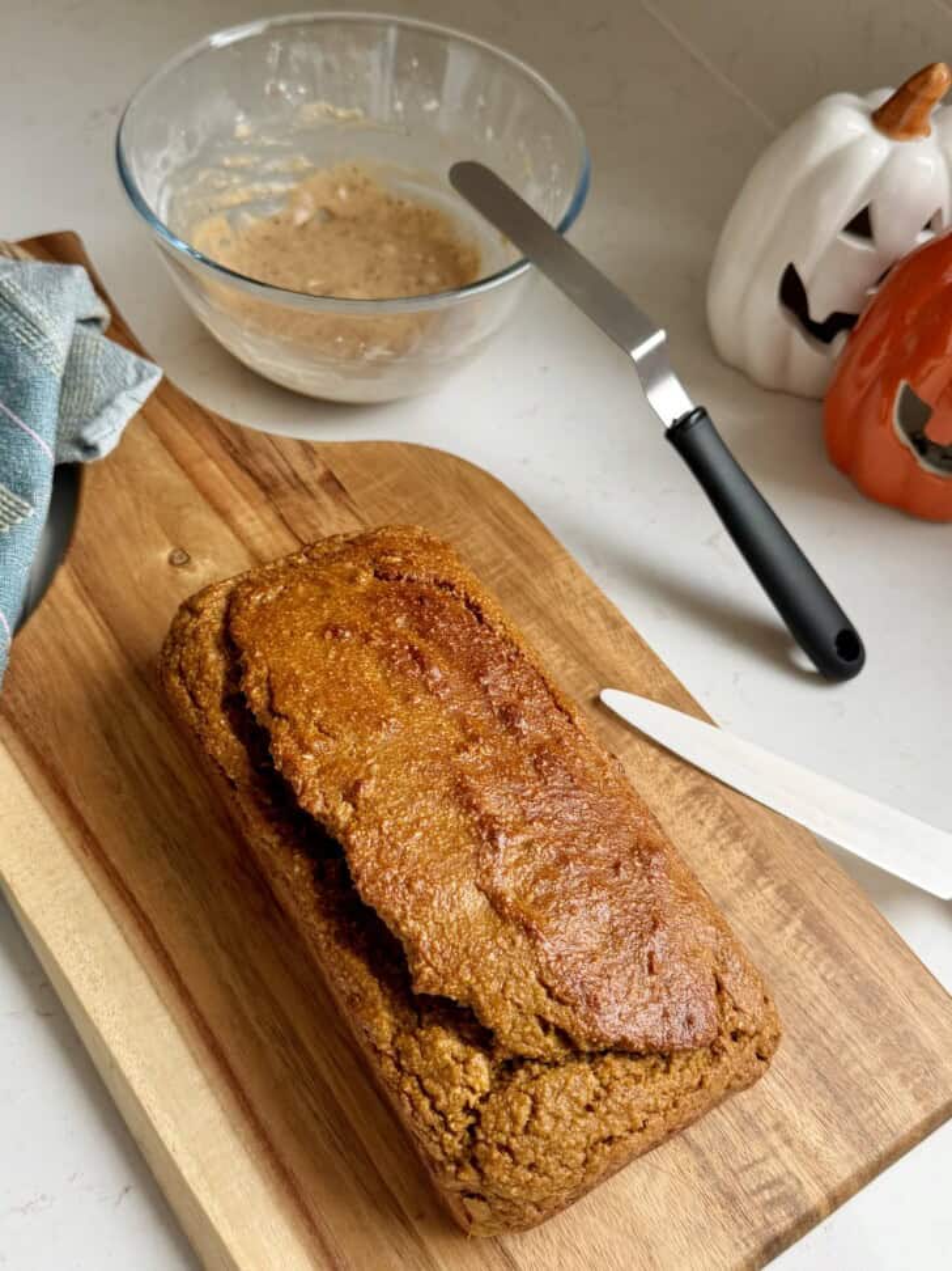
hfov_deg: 56.8
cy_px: 636
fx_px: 880
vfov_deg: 71.6
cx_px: 476
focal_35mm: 24
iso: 125
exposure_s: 1/121
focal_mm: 6.8
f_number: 1.8
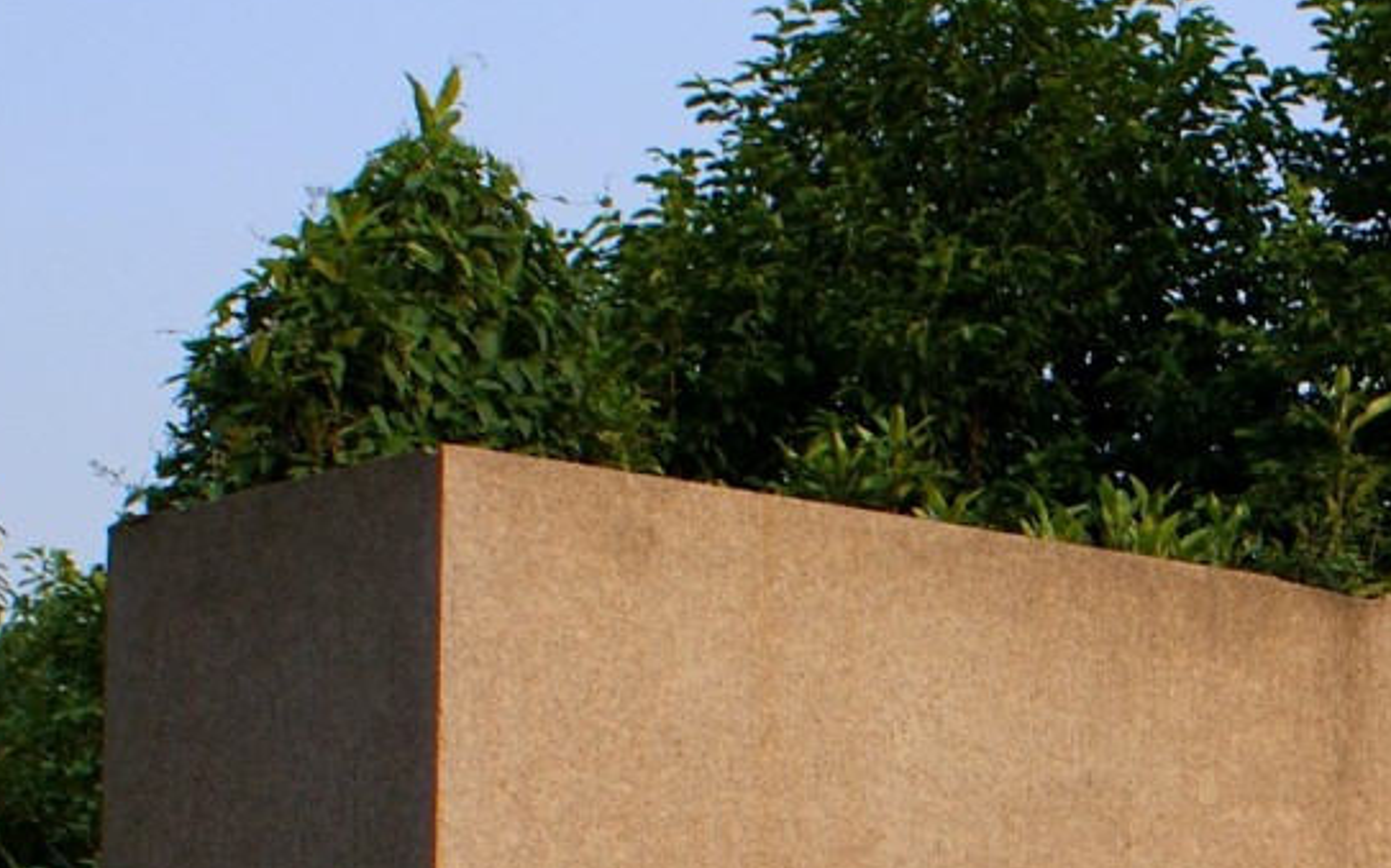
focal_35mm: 158
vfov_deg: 8.1
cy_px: 1459
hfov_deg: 12.8
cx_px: 1782
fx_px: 5988
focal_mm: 30
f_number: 9
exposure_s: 1/100
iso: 100
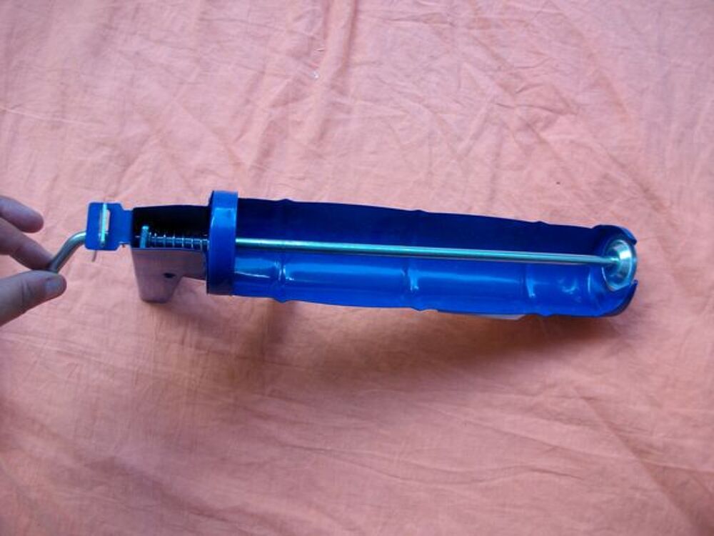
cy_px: 268
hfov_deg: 56.8
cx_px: 357
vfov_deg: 44.2
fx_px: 660
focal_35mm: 32
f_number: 2.9
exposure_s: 1/84
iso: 80
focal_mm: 5.7
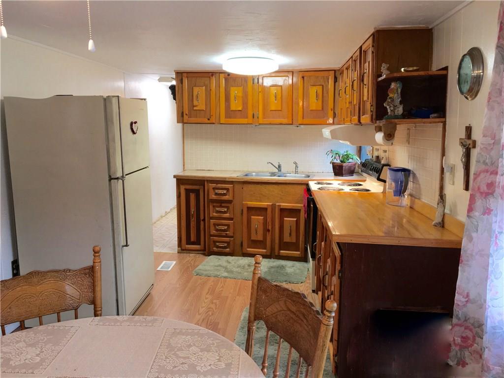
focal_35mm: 29
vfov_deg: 48.2
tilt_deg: -8.7
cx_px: 252
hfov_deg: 61.7
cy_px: 189
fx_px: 422
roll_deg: +0.8
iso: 40
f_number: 2.2
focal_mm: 4.15
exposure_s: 1/30
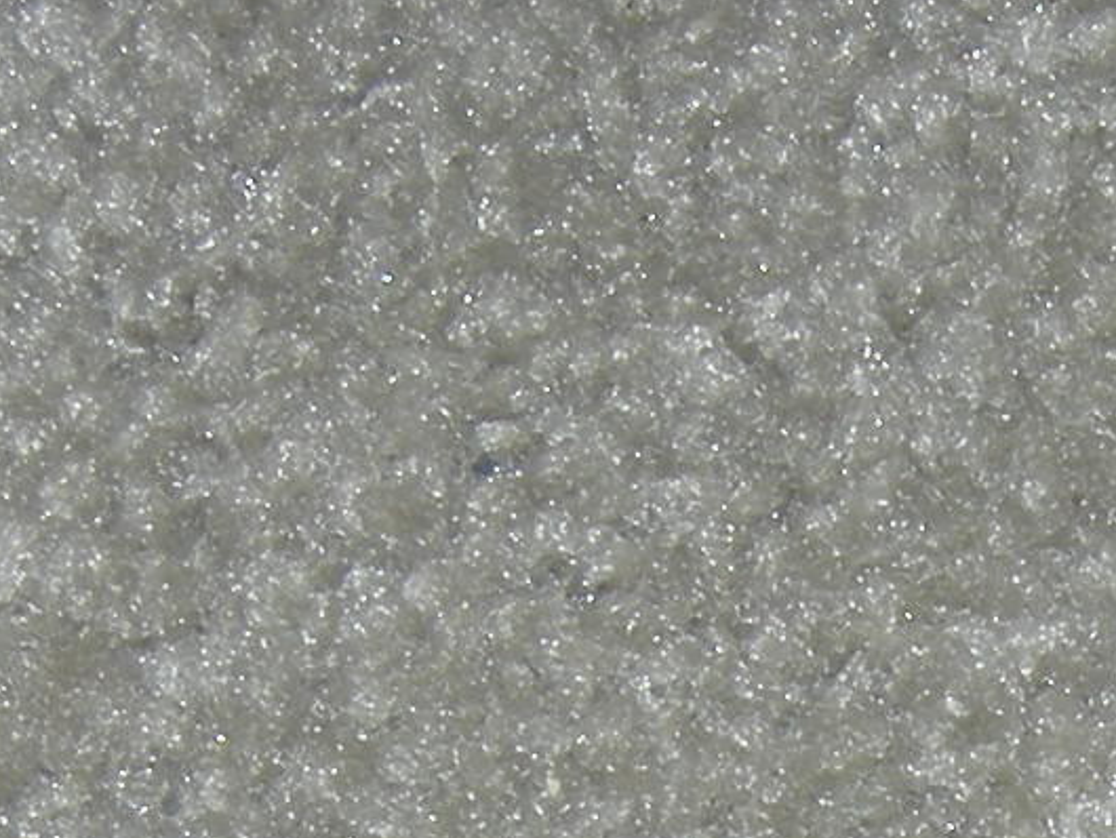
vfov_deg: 8.2
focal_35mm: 176
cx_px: 1426
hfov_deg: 11.0
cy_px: 1468
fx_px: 5677
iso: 64
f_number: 2.7
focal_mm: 7.5
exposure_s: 1/60.1
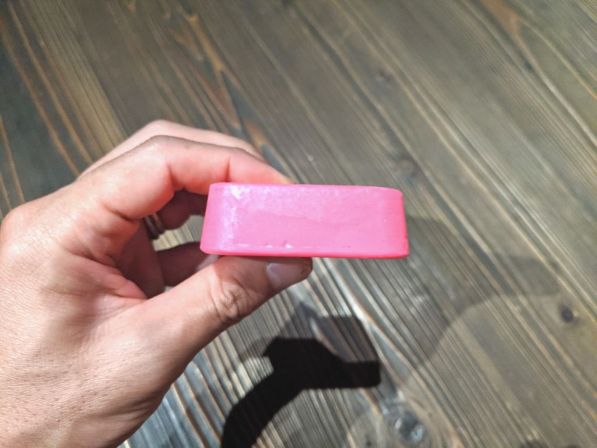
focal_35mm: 27
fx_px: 466
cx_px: 298
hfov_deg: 65.3
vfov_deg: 51.4
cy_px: 224
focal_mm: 4.44
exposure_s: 1/24.5
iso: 655
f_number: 1.8
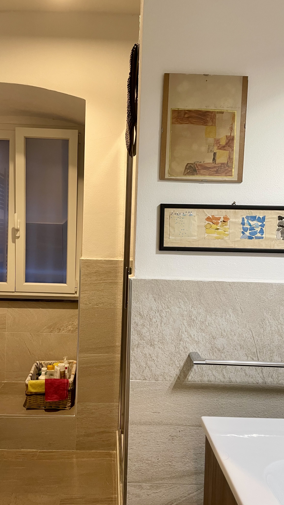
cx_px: 119
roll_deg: -1.4
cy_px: 251
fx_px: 388
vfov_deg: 66.1
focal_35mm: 29
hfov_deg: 40.1
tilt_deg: -0.7
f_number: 1.6
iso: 100
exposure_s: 1/51
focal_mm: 4.2
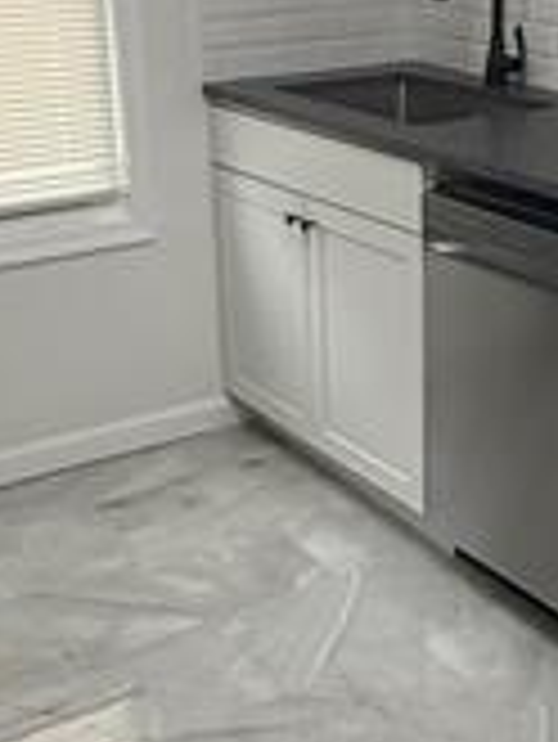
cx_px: 382
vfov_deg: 29.6
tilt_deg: -14.0
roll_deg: +0.5
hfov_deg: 22.5
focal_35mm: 65
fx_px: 1395
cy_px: 238
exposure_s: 1/120
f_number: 2.2
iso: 320
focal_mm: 2.22
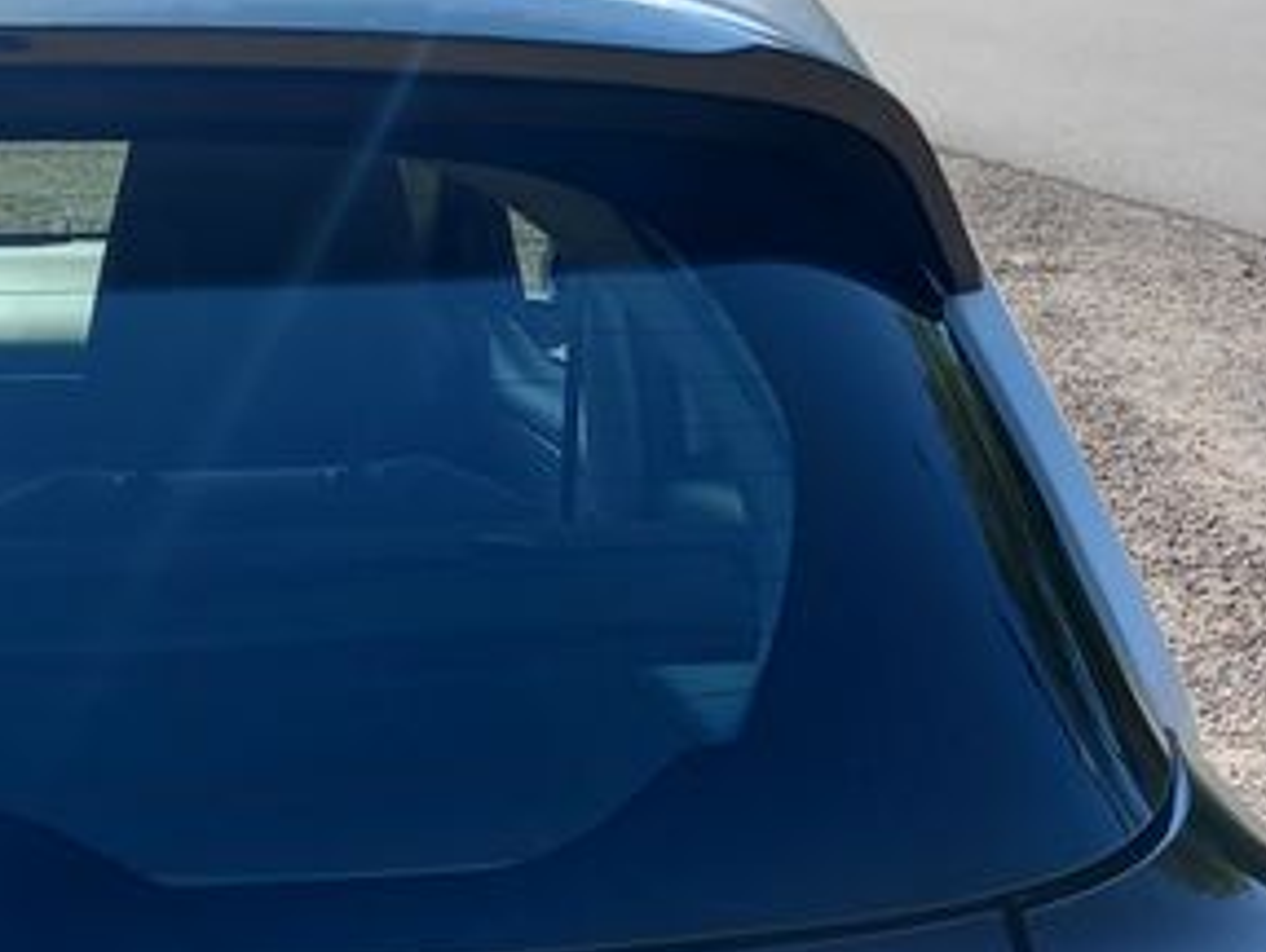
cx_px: -340
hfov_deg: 20.7
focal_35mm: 87
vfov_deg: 16.0
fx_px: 3186
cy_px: 1283
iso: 25
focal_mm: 4.6
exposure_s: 1/298
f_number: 2
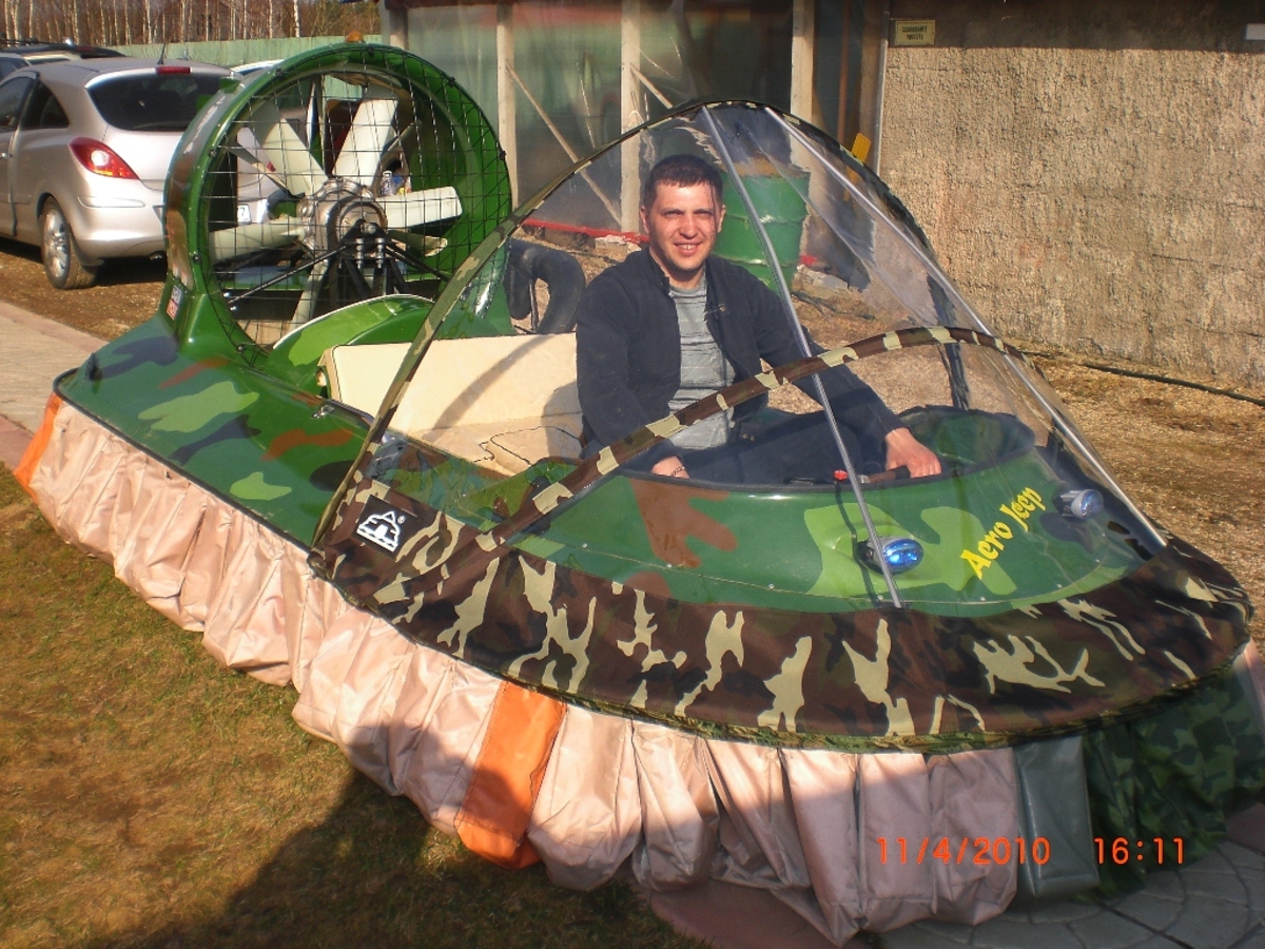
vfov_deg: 37.7
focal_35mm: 38
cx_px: 632
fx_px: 1389
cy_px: 474
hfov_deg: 49.0
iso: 50
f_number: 4.4
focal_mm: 6.3
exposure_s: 1/500
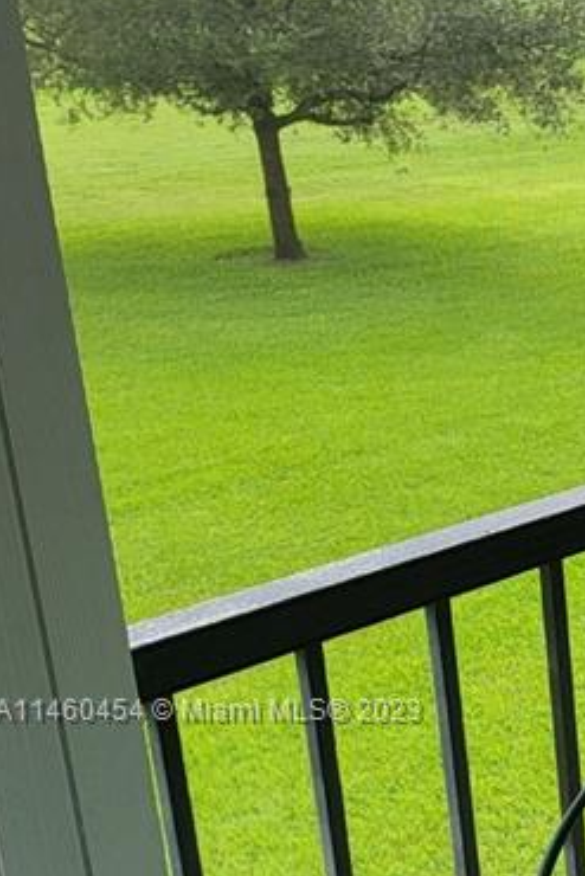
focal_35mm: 81
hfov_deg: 14.7
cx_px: 1054
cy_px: 713
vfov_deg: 24.6
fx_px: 1972
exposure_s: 1/257
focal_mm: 5
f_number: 1.8
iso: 40
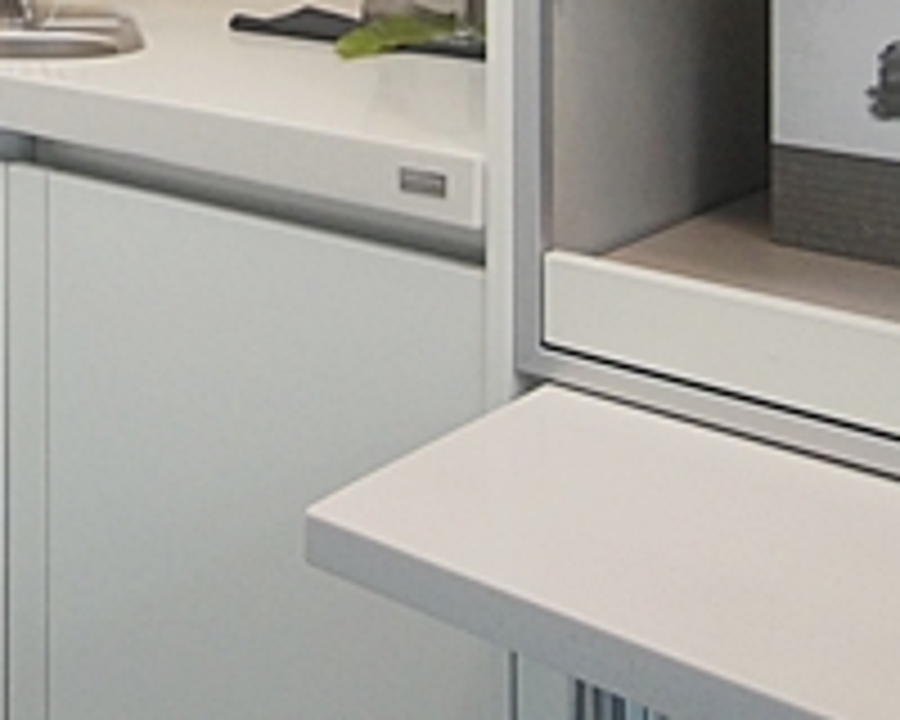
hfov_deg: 29.0
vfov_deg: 22.1
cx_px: 50
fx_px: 1648
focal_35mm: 62
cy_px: -216
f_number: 3.5
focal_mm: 11
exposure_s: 1/250
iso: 800
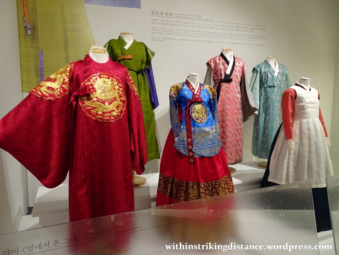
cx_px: 170
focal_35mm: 24
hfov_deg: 71.6
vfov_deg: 56.8
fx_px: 235
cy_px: 128
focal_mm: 4.1
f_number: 3.5
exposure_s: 1/30
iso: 250
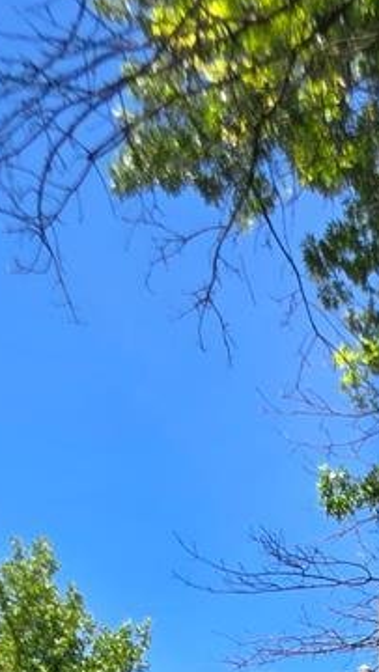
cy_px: 1167
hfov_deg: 16.4
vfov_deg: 22.8
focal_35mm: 59
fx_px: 1052
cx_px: 723
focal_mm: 2.2
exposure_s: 1/939
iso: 40
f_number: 1.9
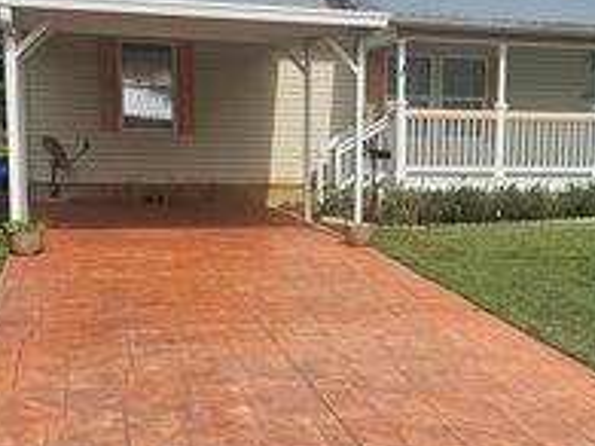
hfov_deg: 32.4
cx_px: 397
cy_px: 280
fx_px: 1014
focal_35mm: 59
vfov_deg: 24.7
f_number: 1.7
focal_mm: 6.3
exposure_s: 1/1108
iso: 10
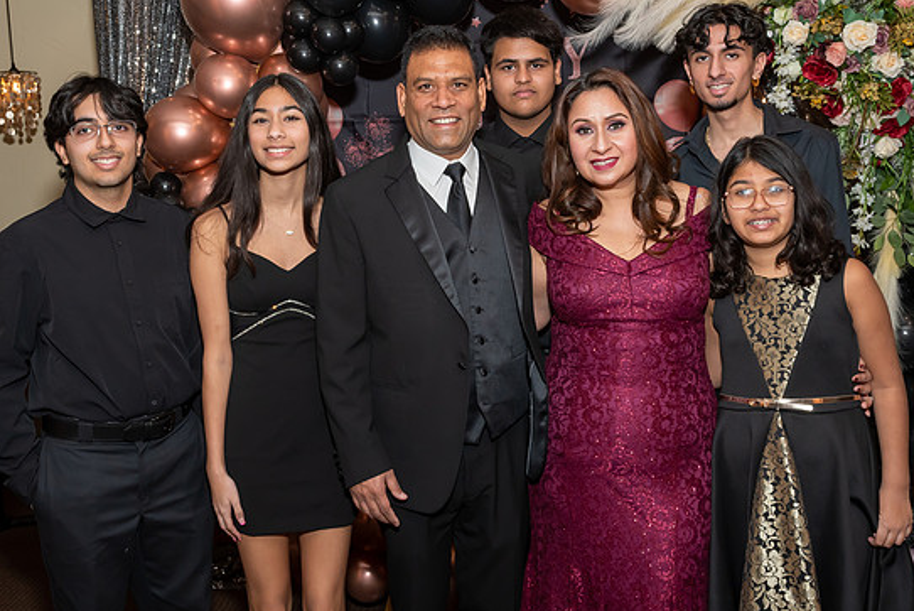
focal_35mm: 42
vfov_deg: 31.9
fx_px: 1067
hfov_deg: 46.4
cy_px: 258
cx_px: 440
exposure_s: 1/250
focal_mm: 23
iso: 640
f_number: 9
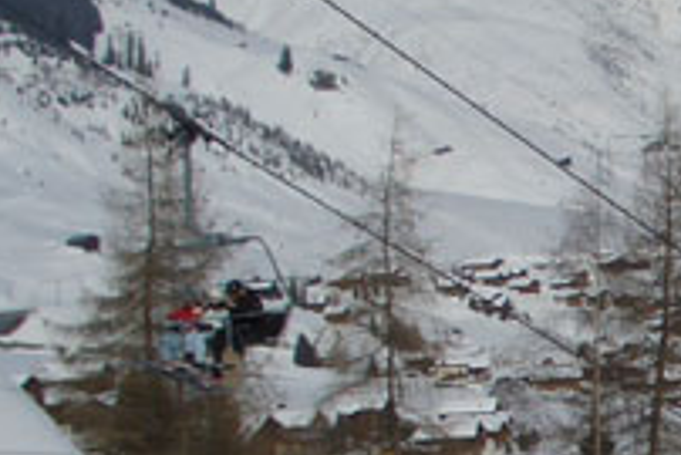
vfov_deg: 10.7
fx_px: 2385
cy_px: 517
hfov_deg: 15.4
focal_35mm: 126
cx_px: 927
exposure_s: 1/2000
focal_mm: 5.8
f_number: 4.3
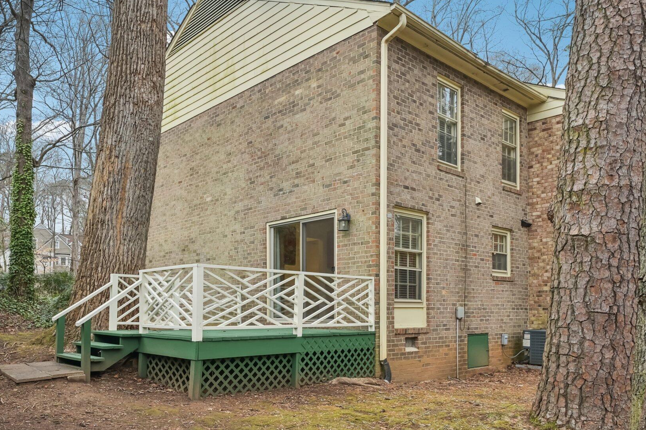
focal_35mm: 30
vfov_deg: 43.3
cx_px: 275
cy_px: 166
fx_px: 538
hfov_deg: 61.6
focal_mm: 24
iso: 200
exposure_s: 1/50
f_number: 9
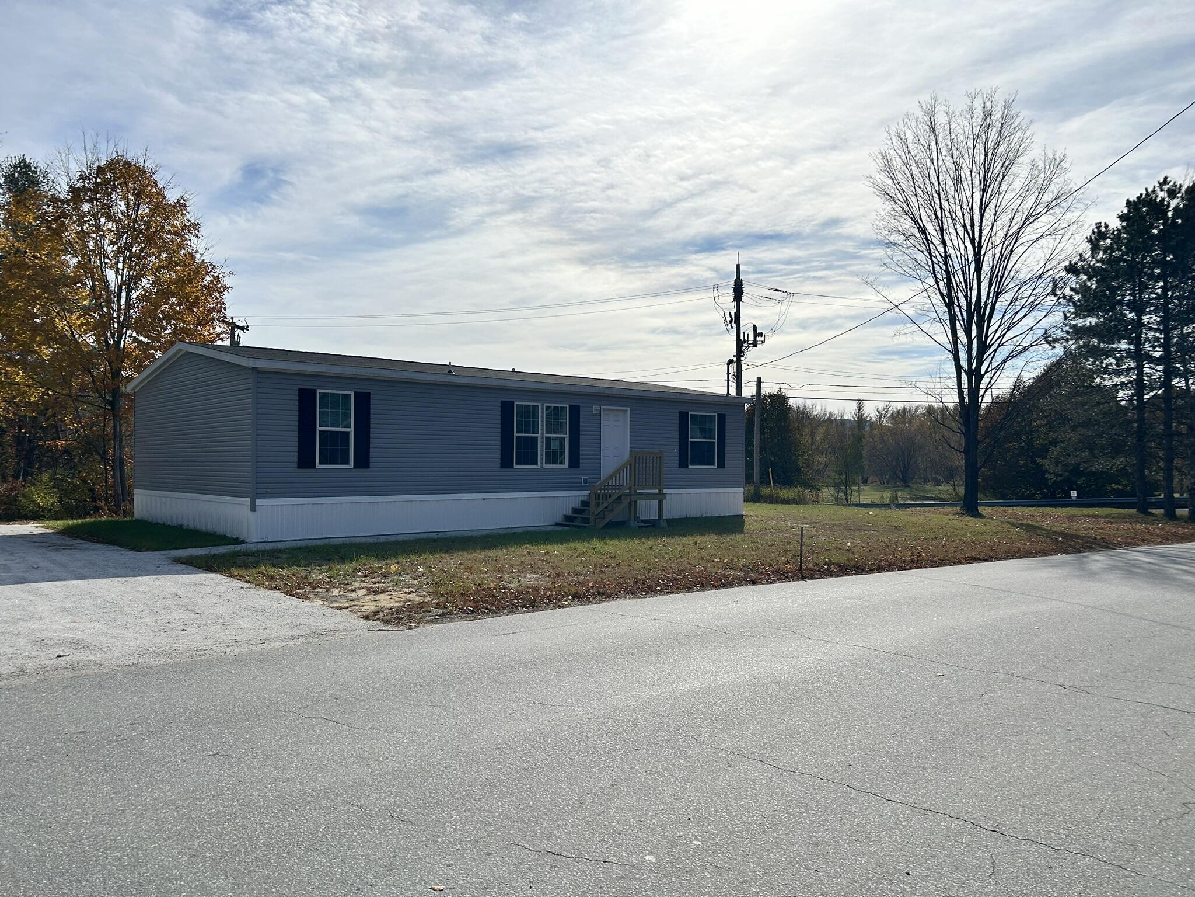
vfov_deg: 53.1
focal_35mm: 26
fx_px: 898
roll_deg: +0.3
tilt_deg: +1.0
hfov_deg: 67.3
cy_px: 448
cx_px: 598
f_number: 1.5
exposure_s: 1/14286
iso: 50
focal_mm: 5.7
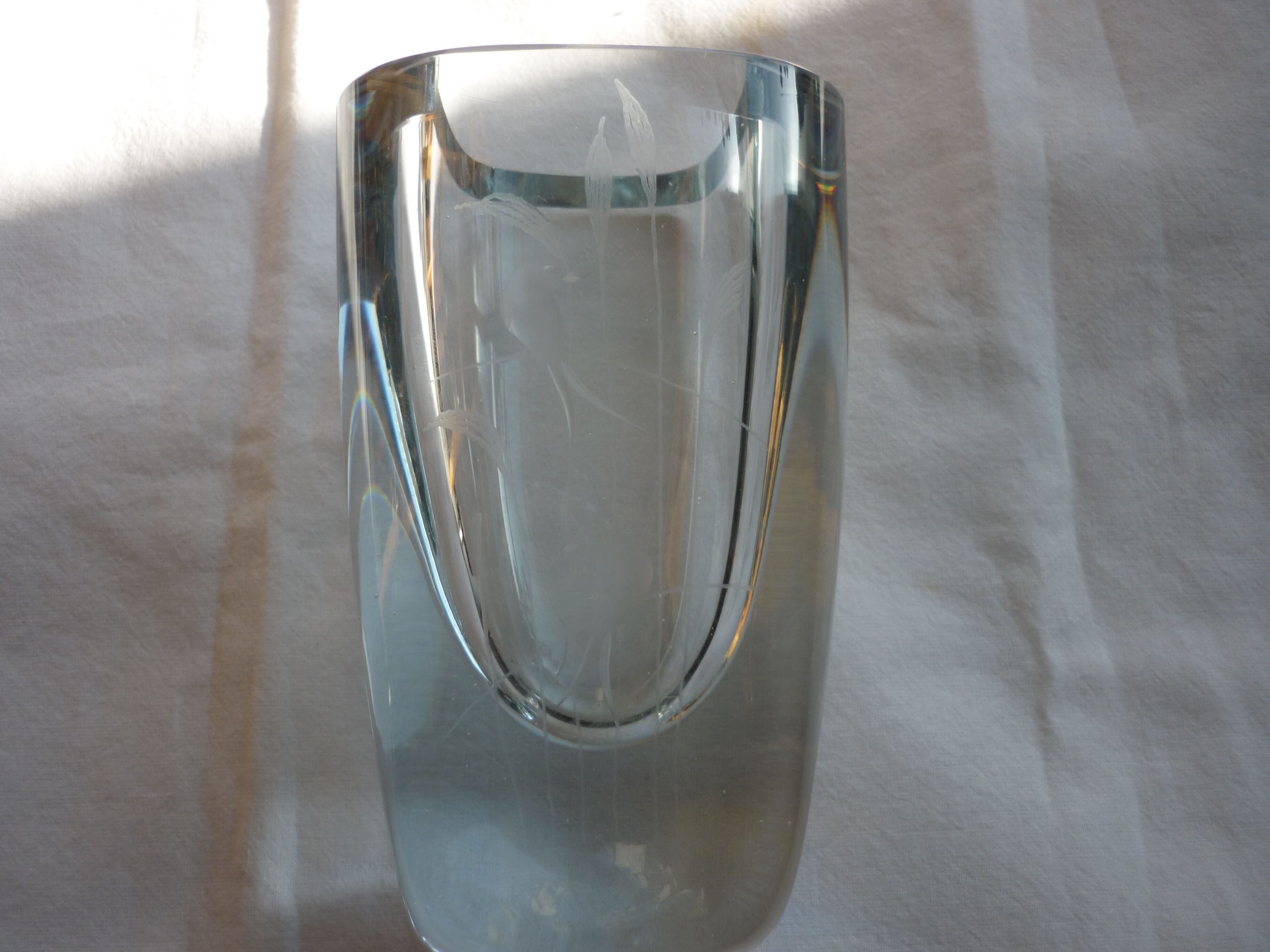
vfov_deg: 42.9
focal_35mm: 33
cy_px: 476
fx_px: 1211
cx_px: 635
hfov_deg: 55.4
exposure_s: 1/250
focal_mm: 5.5
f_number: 2.8
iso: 80
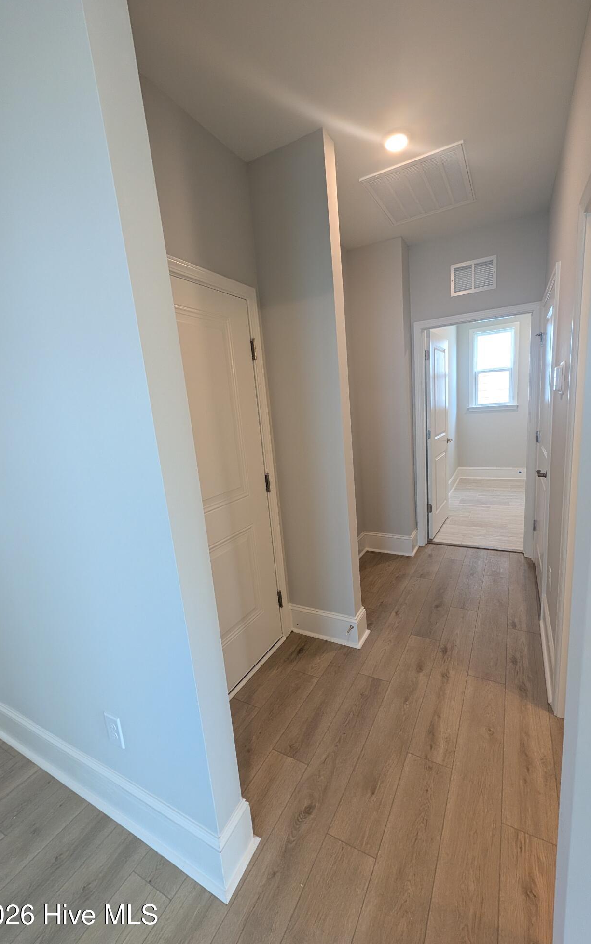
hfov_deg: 82.7
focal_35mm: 13
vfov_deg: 109.3
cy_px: 477
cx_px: 315
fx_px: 335
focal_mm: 2.02
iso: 93
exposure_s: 1/60
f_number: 1.7
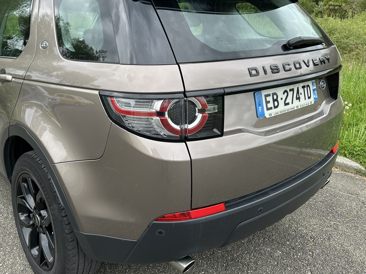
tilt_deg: -17.5
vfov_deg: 44.0
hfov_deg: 55.9
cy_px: 112
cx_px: 130
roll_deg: -1.0
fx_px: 338
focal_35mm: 32
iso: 80
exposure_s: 1/1029
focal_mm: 6.86
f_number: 1.78
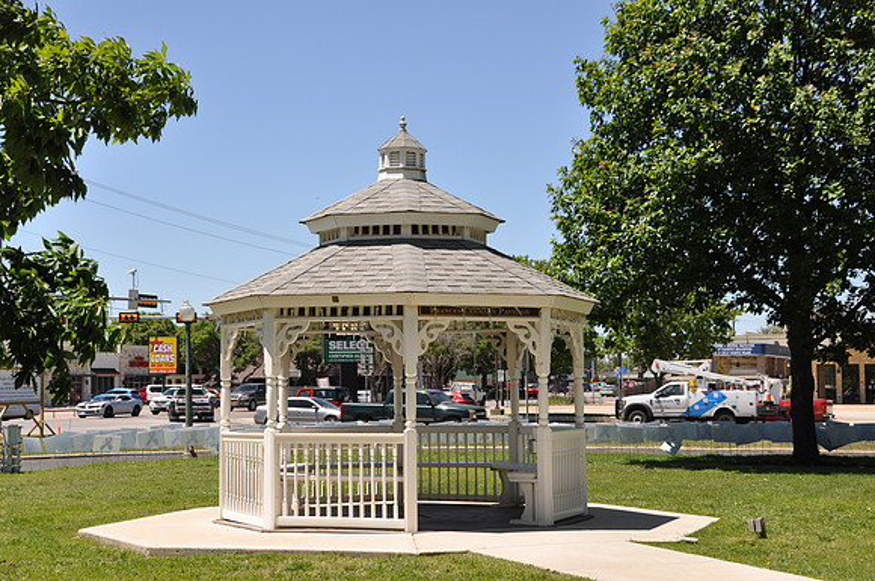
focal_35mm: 69
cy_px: 290
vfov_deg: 19.7
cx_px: 438
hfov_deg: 29.3
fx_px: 1675
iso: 200
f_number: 8
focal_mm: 46
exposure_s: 1/250
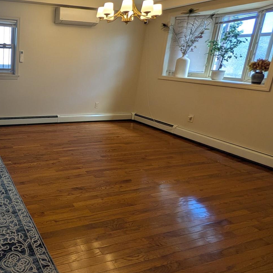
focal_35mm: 26
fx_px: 232
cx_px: 10
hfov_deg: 51.1
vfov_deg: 60.3
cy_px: 105
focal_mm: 1.83
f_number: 2.2
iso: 53
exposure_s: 1/122
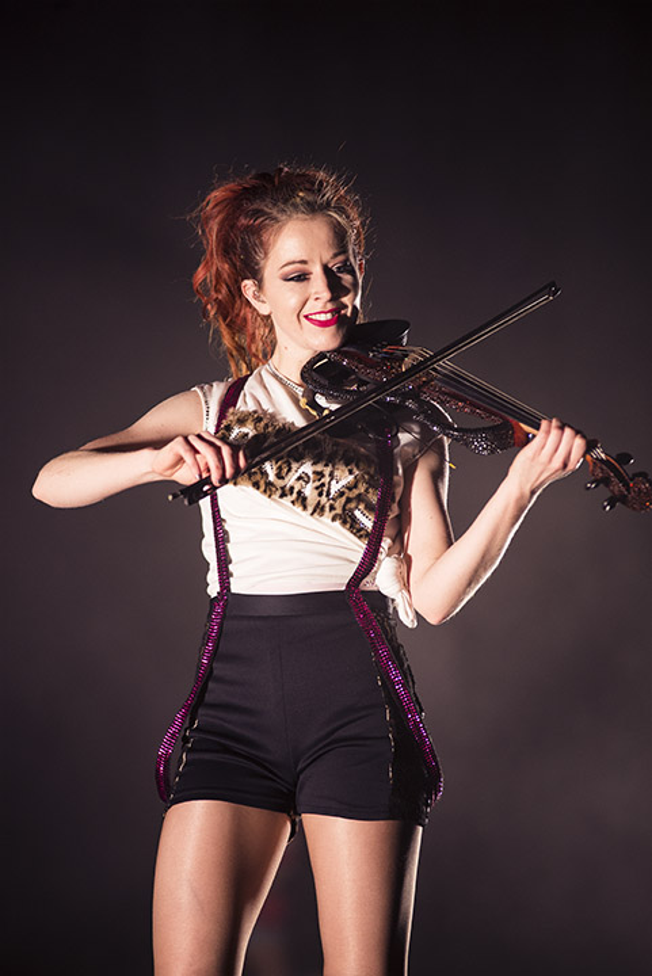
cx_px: 326
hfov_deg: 7.2
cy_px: 488
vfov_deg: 10.8
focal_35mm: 190
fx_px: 5154
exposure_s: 1/500
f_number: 2.8
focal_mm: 190
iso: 1600
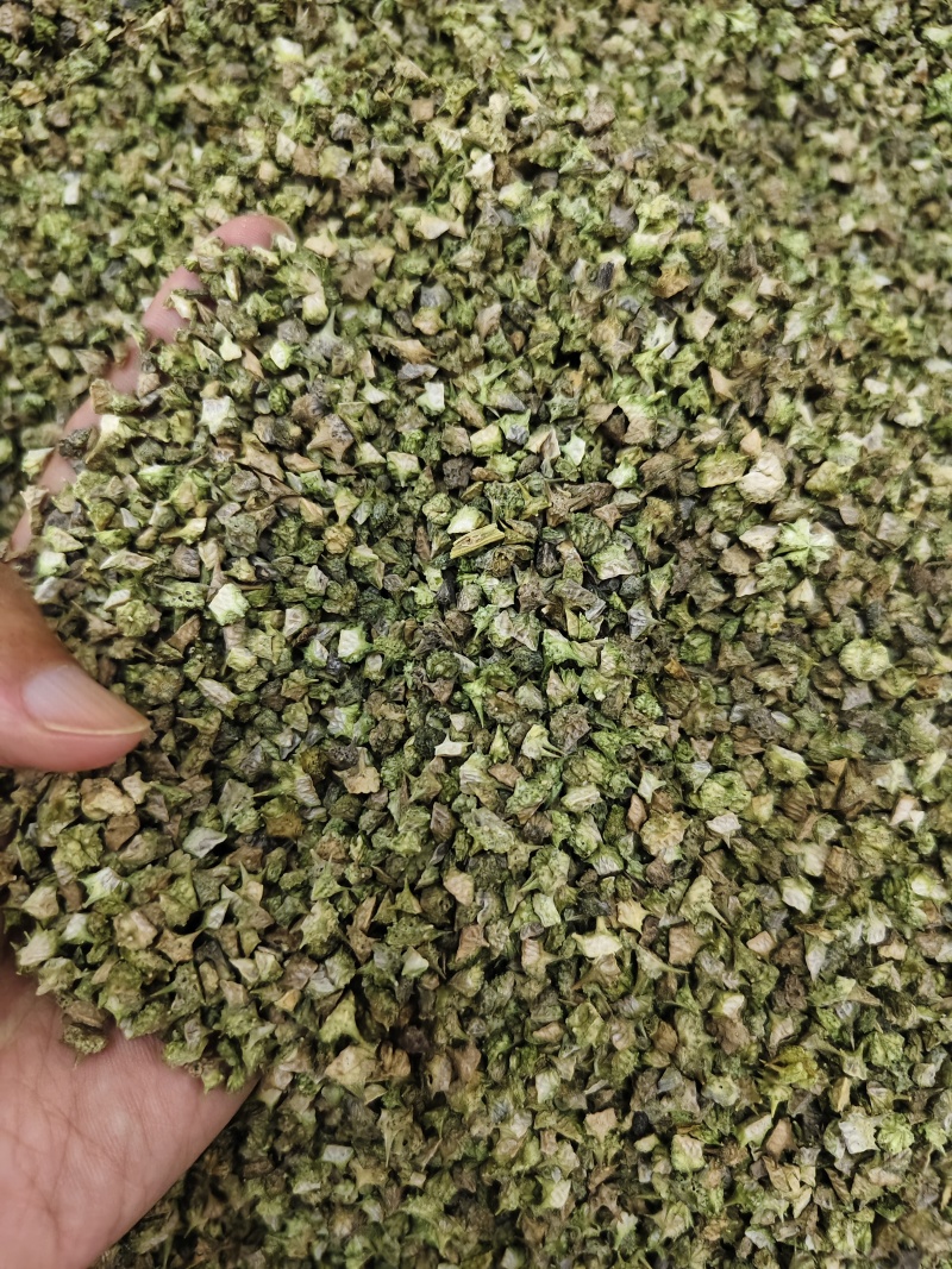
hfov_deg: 58.9
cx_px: 476
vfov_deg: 73.9
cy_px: 634
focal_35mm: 23
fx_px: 844
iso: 2465
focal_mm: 5.56
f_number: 1.88
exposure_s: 1/510
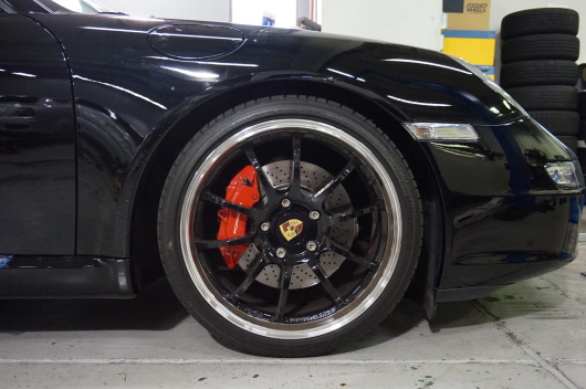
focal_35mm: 34
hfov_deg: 55.2
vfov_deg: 38.3
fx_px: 561
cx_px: 293
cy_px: 194
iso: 3200
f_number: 4
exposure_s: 1/125
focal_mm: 23
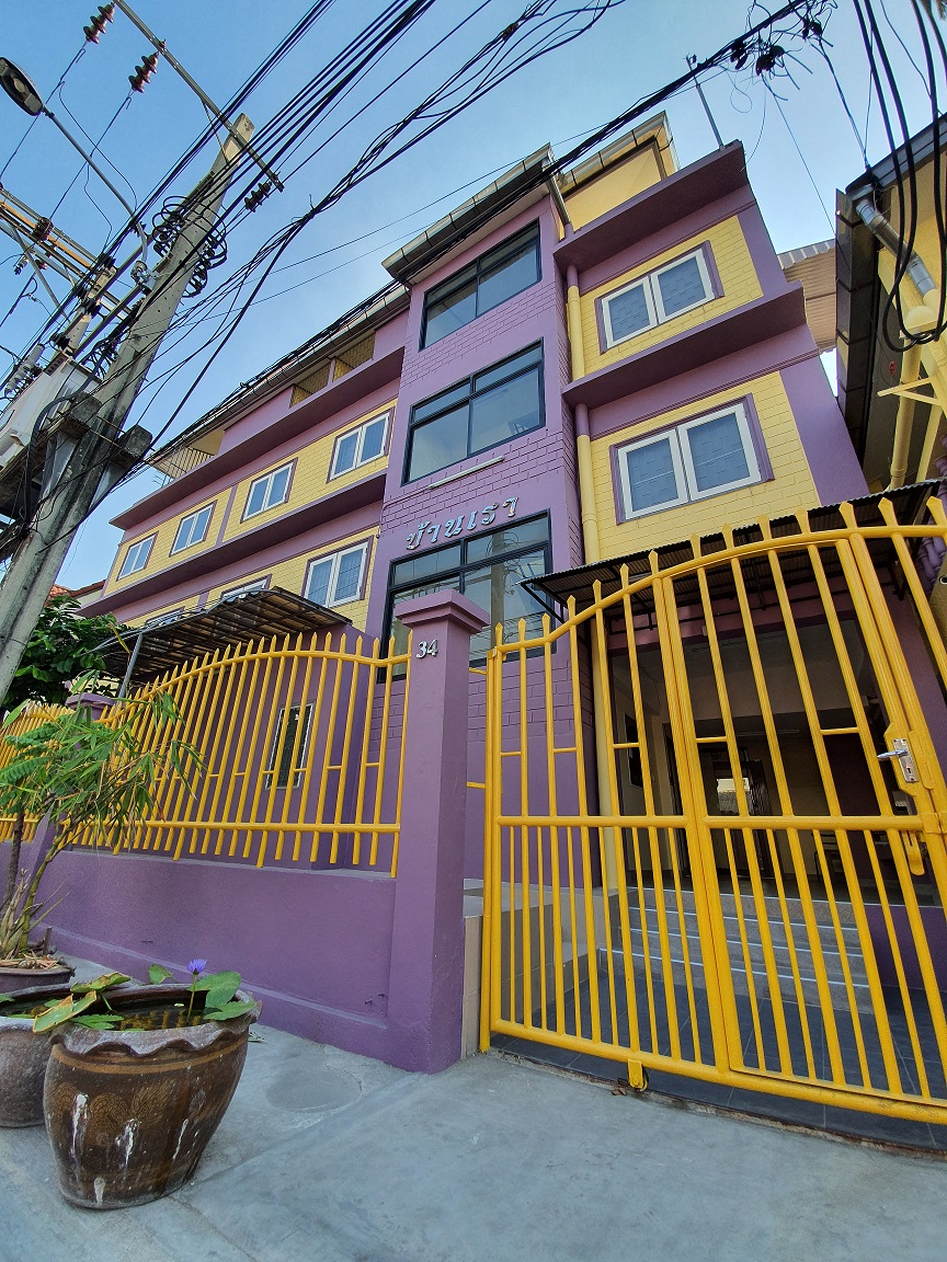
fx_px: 474
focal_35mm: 13
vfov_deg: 106.2
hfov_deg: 89.9
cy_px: 631
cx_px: 474
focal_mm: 1.8
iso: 50
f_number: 2.2
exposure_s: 1/423
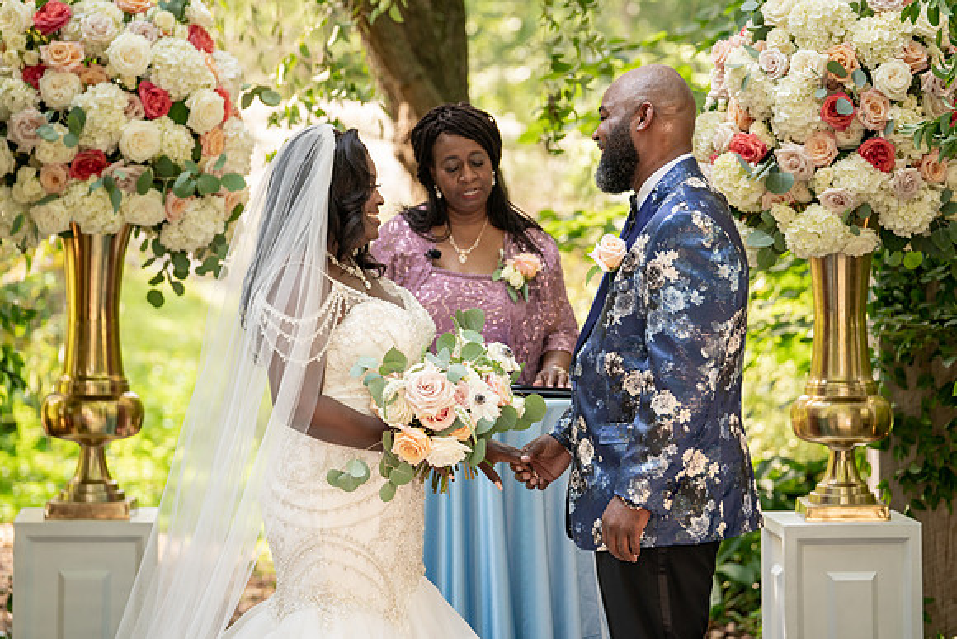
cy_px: 319
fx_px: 3558
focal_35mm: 134
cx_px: 473
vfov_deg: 10.3
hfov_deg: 15.3
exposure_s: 1/200
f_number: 4
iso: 400
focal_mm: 131
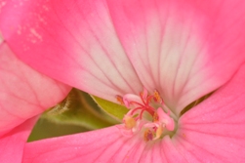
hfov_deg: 8.5
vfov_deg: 5.7
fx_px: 1639
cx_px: 146
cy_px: 122
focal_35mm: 241
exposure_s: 1/200
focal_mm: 90
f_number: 18
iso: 800
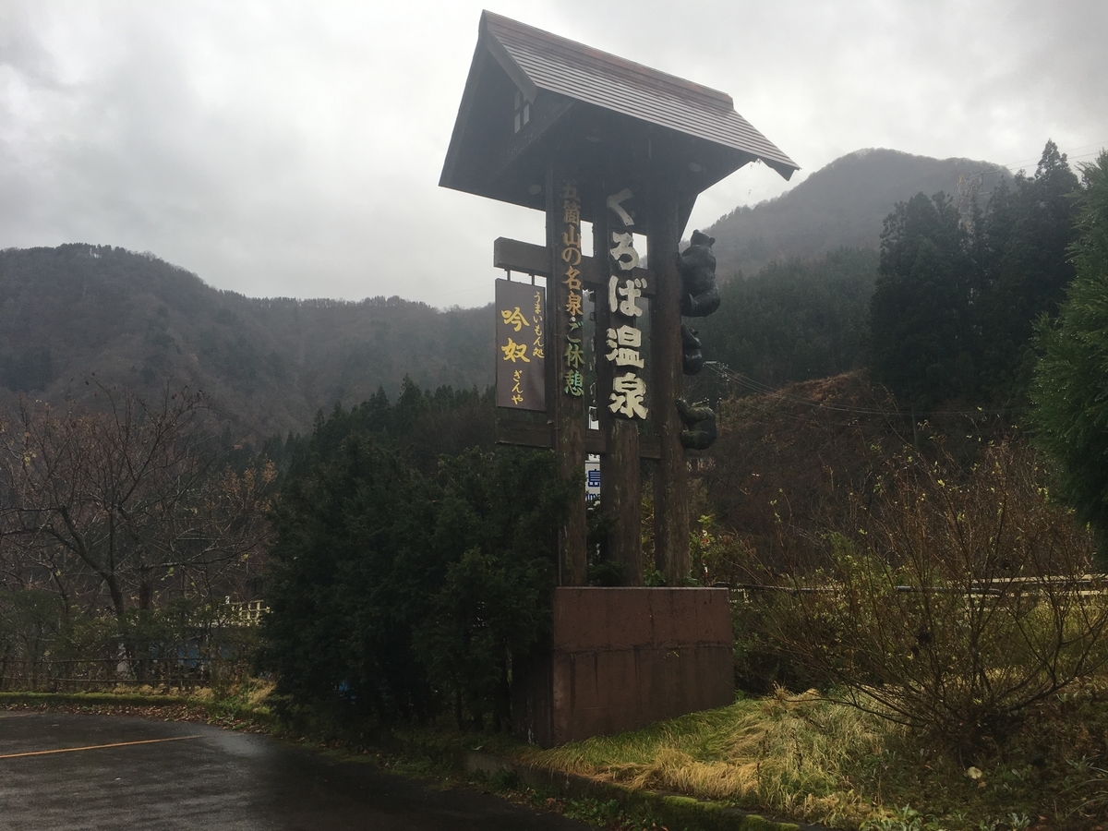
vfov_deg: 48.2
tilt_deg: +12.5
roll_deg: +1.2
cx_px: 554
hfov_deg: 61.7
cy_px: 416
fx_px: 928
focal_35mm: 29
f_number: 2.2
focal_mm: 4.15
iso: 25
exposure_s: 1/330
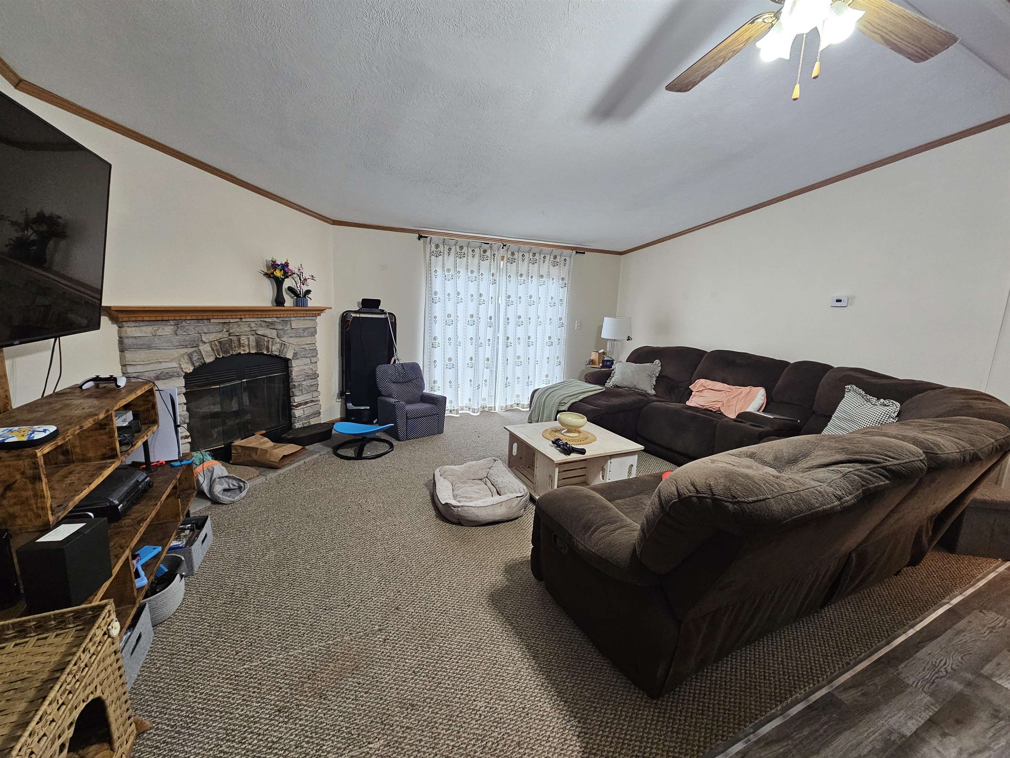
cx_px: 505
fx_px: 379
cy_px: 379
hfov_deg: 106.2
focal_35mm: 13
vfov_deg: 89.9
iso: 320
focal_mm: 2.2
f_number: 2.2
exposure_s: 1/30
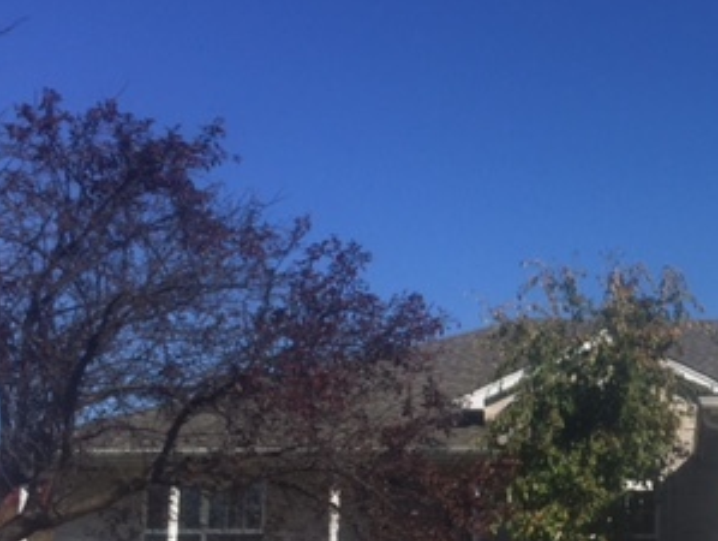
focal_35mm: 62
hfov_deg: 28.9
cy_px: 438
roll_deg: -0.4
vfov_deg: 23.3
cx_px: 744
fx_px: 1288
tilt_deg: +6.9
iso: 32
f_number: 2.2
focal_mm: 4.15
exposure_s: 1/3597
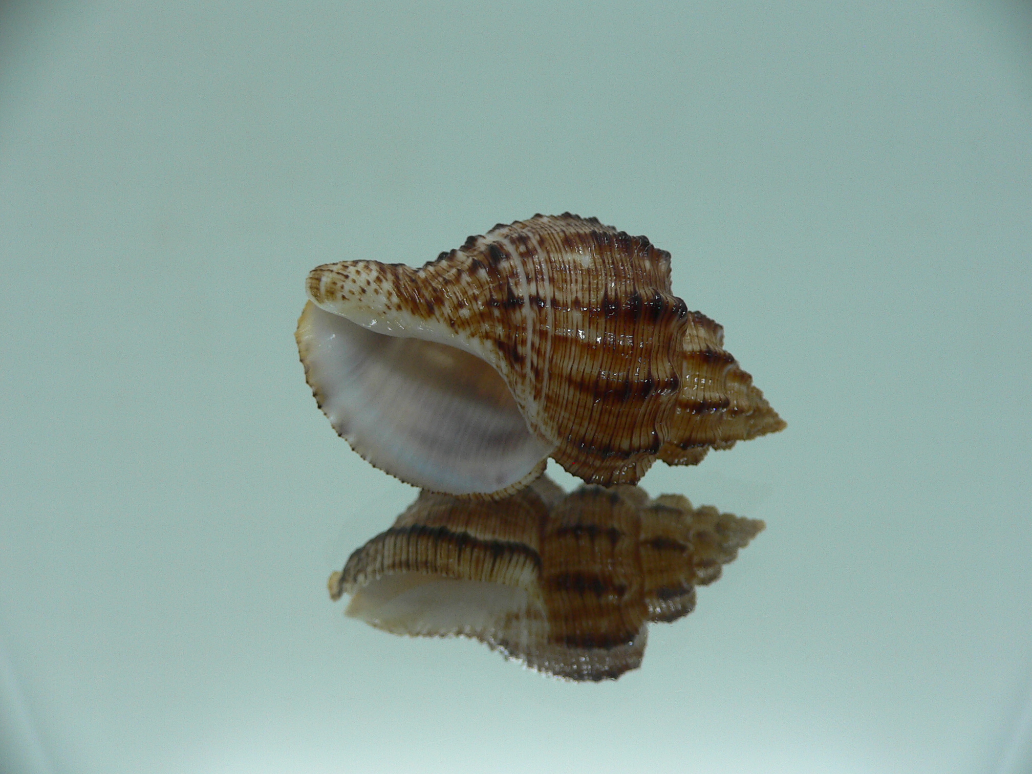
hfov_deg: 52.6
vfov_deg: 40.7
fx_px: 1043
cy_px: 387
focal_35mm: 35
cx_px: 516
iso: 80
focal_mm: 4.6
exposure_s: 1/60
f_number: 2.8
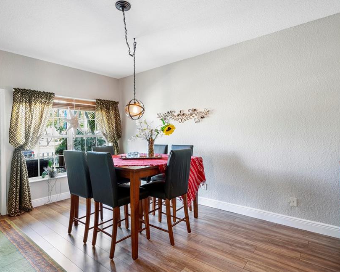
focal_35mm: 19
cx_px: 163
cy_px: 134
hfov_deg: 83.2
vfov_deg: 70.8
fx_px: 191
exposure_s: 1/3
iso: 640
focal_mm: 16
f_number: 11
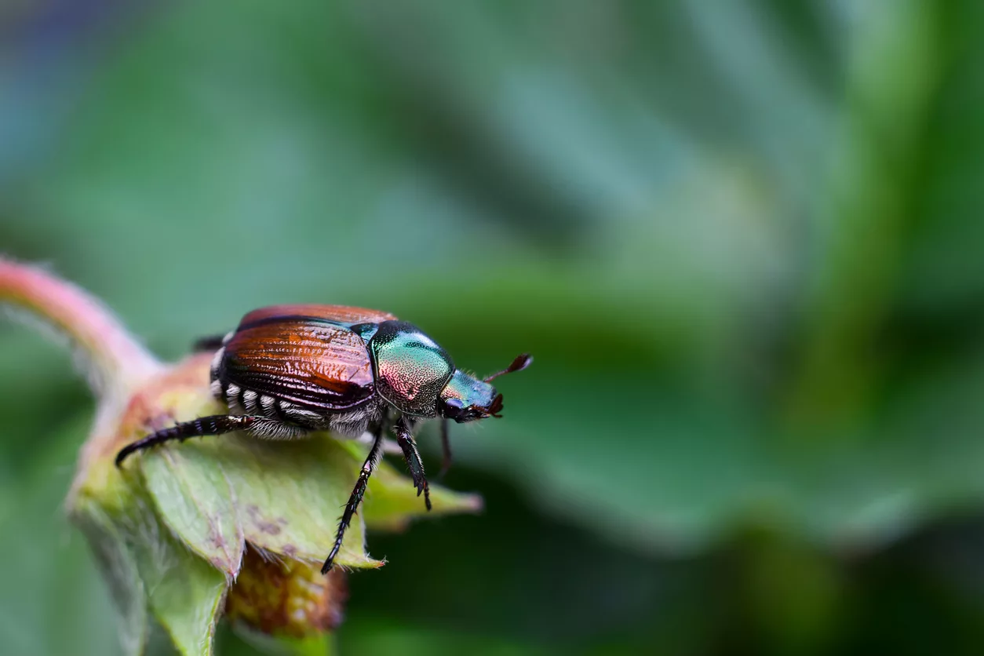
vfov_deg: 18.2
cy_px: 328
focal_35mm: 75
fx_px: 2050
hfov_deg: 27.0
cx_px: 492
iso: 200
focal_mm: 50
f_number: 7.1
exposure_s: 1/60
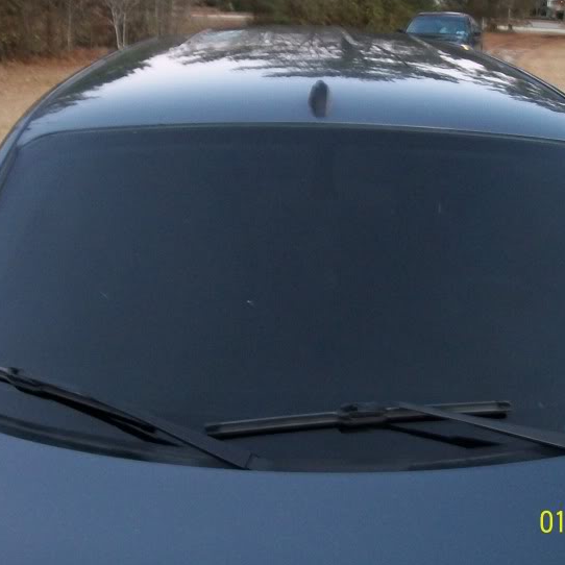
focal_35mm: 47
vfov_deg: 36.1
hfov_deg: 36.0
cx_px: 308
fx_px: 868
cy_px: 279
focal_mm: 6
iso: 240
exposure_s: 1/8
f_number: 2.7
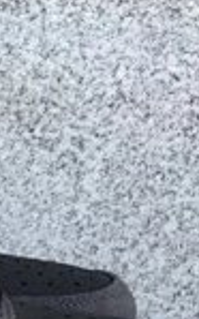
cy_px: 452
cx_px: -246
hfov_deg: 8.6
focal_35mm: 141
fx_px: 1225
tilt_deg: -19.0
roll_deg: -1.6
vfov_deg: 14.1
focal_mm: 3.3
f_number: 2.4
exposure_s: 1/100
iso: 25
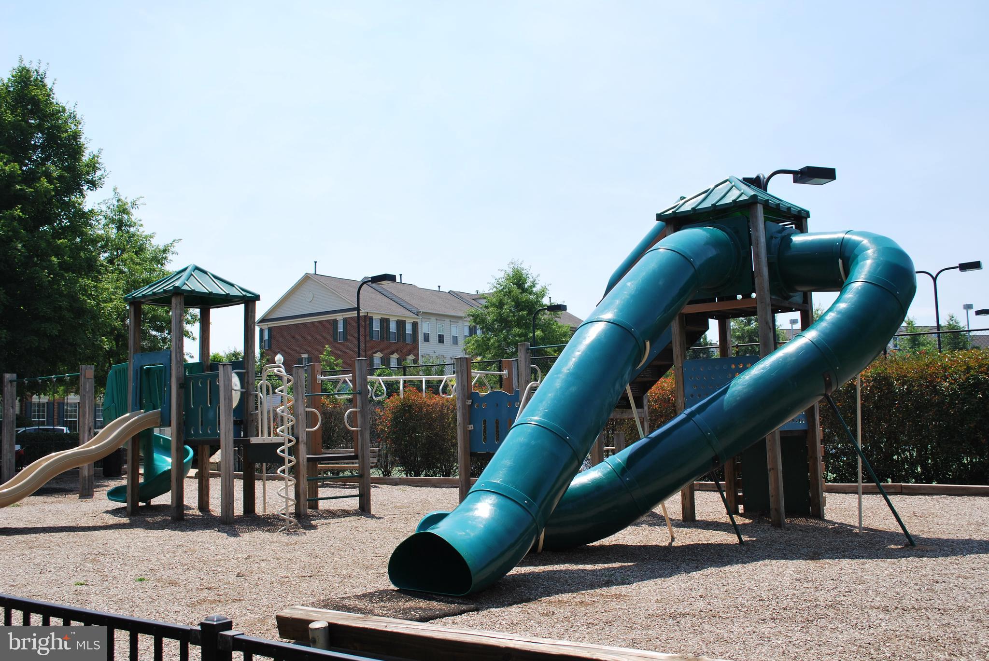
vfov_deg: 37.0
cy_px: 330
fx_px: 990
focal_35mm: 36
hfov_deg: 53.1
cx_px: 494
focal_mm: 24
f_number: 8
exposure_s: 1/250
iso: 100
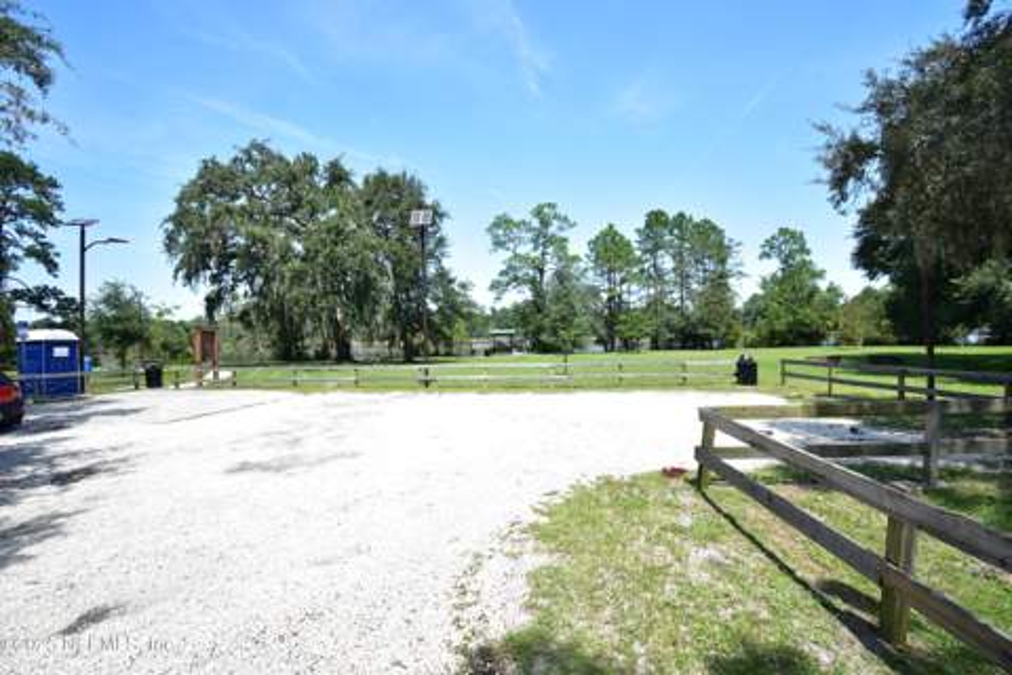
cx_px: 506
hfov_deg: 100.4
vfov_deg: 77.3
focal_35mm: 15
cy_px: 338
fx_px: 422
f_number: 4.5
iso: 100
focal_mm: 10
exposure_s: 1/250
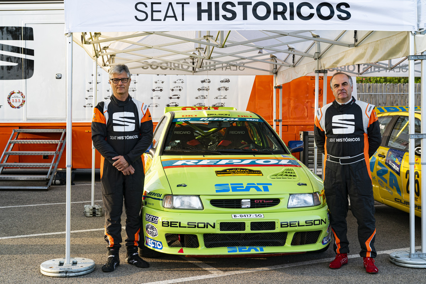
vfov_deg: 26.0
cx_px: 213
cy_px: 142
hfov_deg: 38.2
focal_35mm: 52
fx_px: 615
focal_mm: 52
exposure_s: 1/160
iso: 640
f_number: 5.6
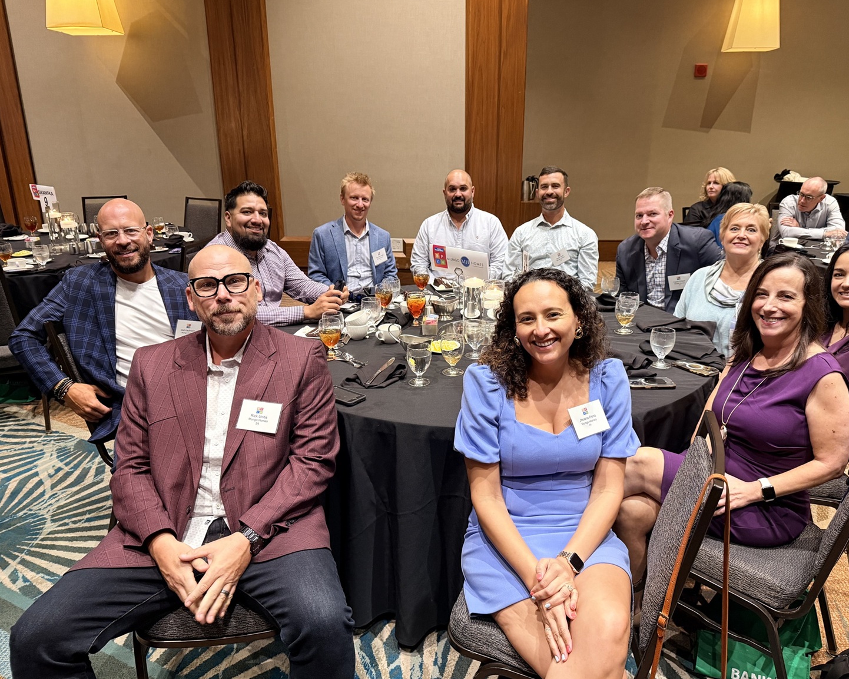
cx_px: 457
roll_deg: +0.1
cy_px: 338
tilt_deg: -18.2
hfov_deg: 65.9
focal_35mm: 26
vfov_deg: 54.9
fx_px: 653
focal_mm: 6.76
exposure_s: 1/60
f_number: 1.78
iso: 400
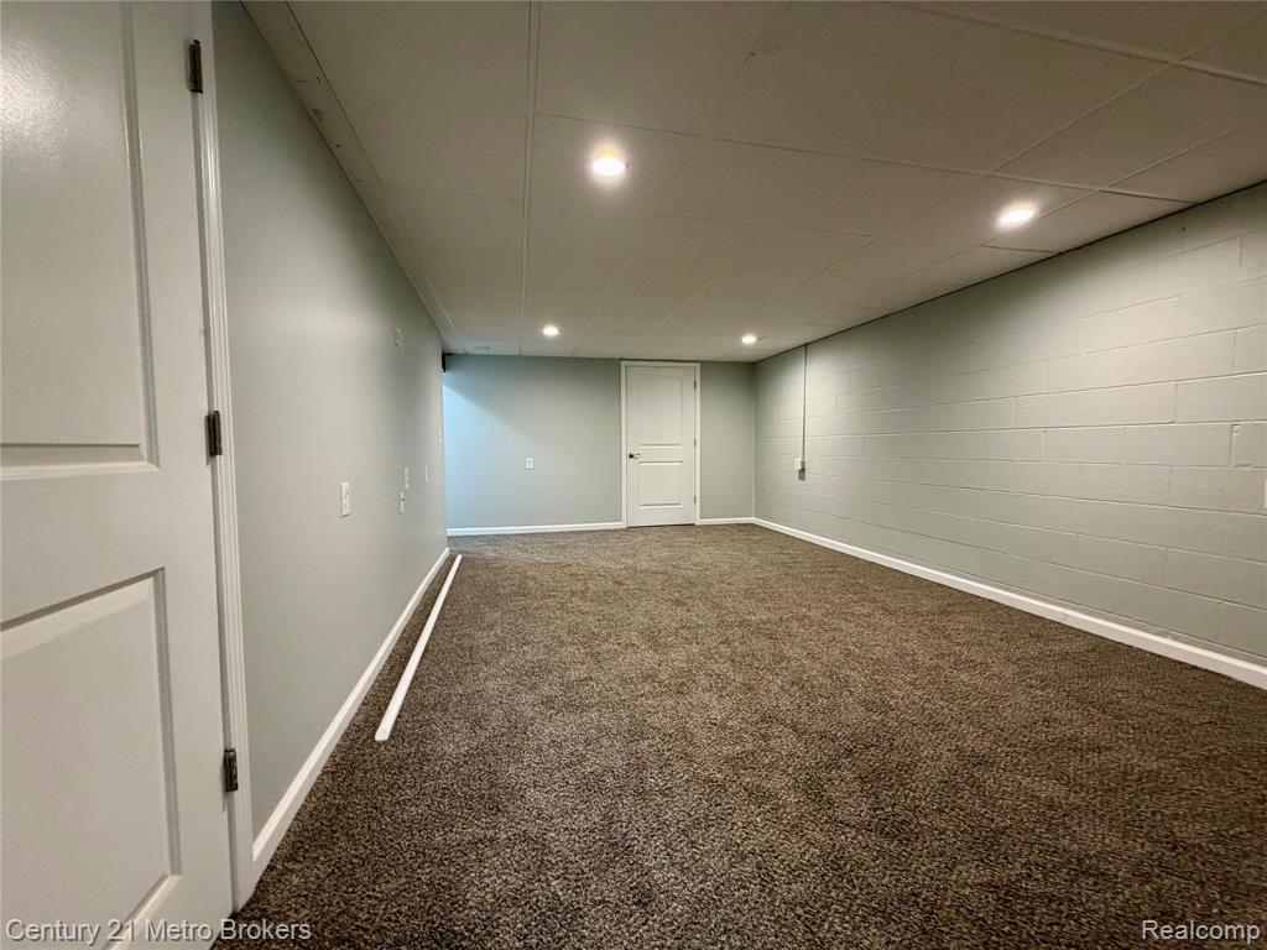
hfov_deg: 102.1
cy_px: 475
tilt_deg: -4.1
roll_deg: +1.0
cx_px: 634
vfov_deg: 85.7
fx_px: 512
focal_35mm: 14
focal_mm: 2.22
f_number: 2.2
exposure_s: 1/60
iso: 320
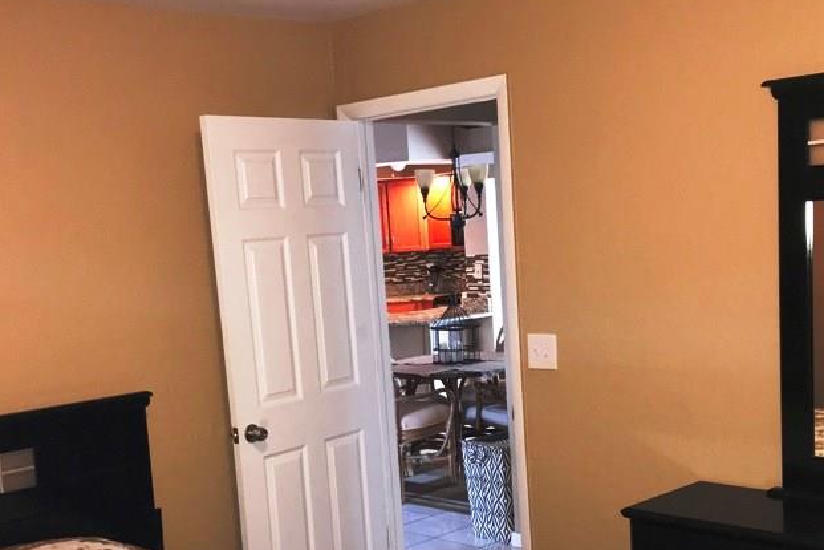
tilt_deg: -8.9
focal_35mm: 48
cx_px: 422
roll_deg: +3.6
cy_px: 392
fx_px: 1099
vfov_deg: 27.8
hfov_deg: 41.1
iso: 80
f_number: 1.8
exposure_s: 1/16
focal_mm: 3.99
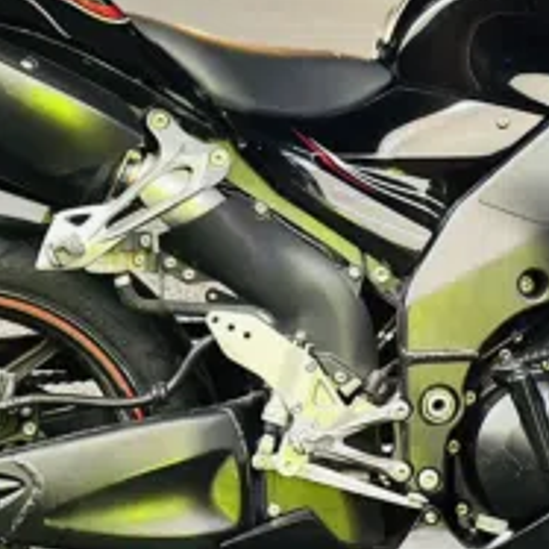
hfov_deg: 12.0
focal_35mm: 145
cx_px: 479
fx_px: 2602
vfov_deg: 12.0
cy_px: 153
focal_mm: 6.86
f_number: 1.78
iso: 800
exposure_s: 1/14
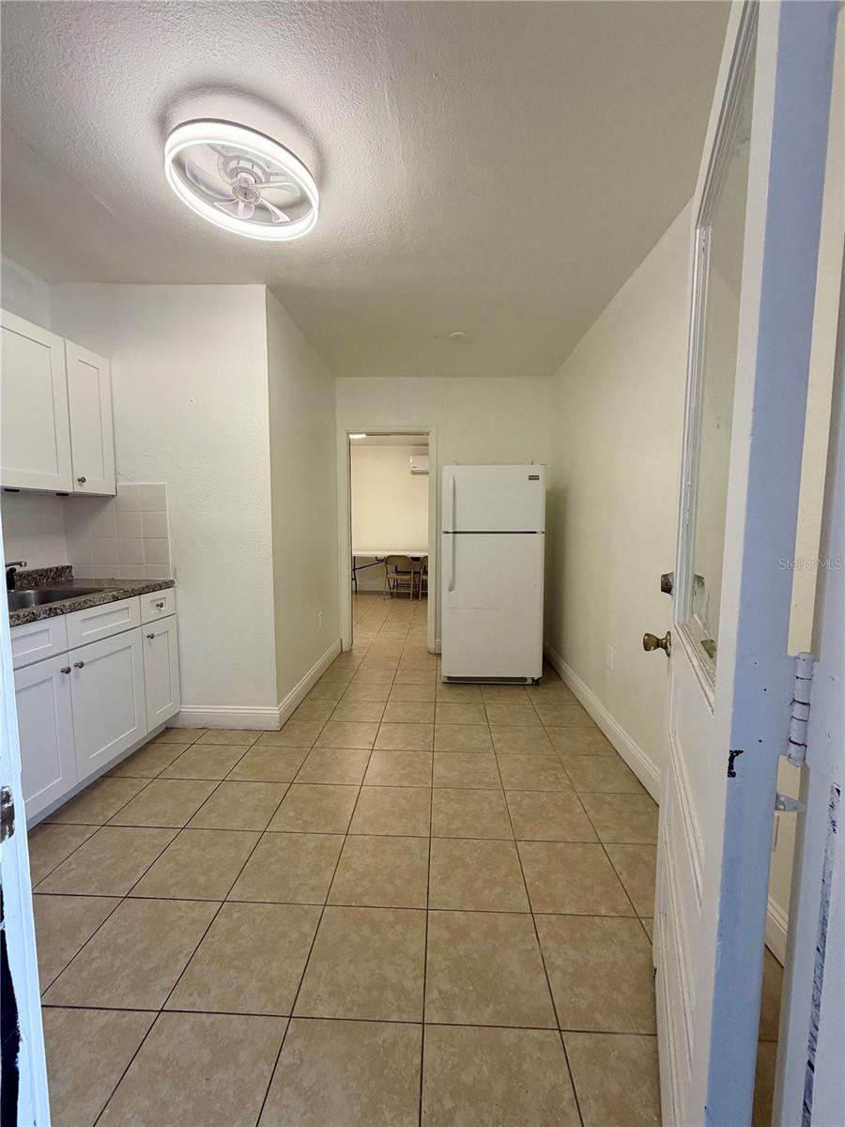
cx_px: 422
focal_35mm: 14
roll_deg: -0.4
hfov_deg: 85.7
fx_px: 456
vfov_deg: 102.1
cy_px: 564
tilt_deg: -4.4
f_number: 2.2
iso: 160
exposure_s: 1/121
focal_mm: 2.22
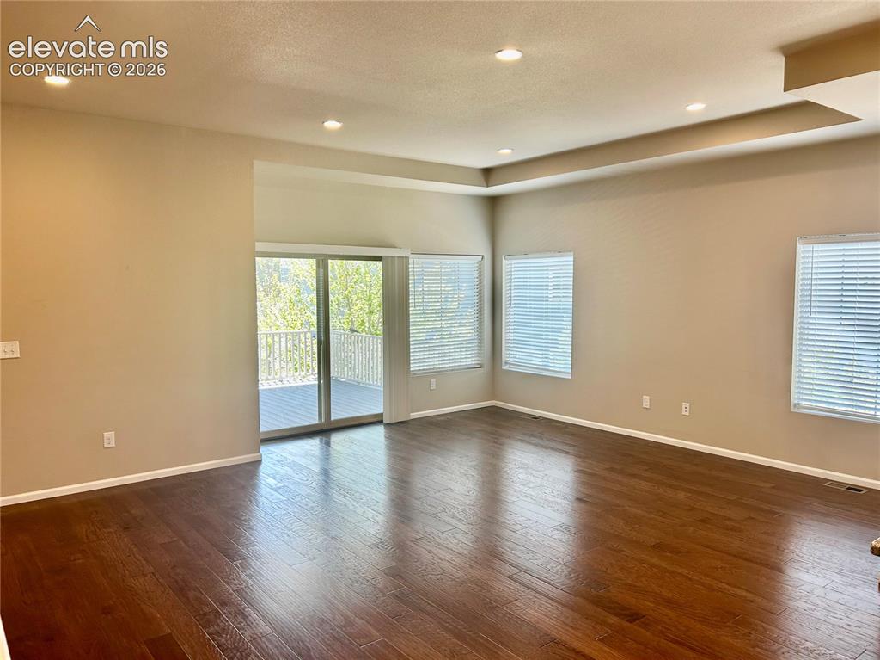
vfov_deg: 53.0
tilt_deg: -4.7
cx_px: 440
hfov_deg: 67.3
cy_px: 330
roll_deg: +0.1
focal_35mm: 26
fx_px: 661
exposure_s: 1/120
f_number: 1.5
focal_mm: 5.7
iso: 50
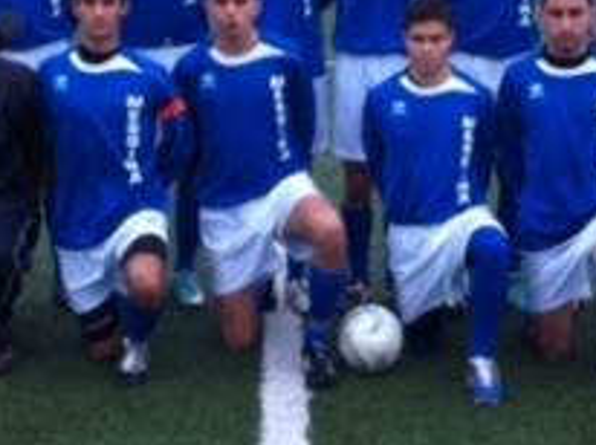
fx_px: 1720
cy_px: 72
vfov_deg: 14.7
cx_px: 354
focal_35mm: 100
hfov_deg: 19.6
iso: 80
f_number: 2.8
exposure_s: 1/15
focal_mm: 3.85
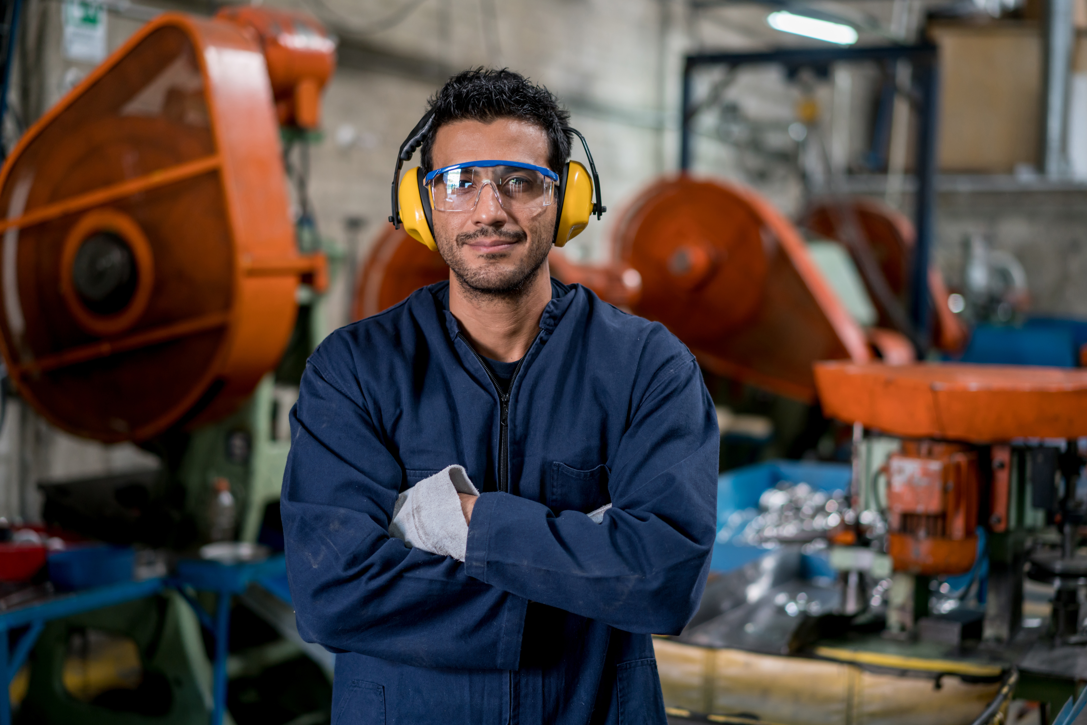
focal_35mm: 55
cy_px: 362
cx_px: 544
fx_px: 1661
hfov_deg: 36.2
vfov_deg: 24.6
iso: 400
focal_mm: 55
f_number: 2
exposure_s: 1/100
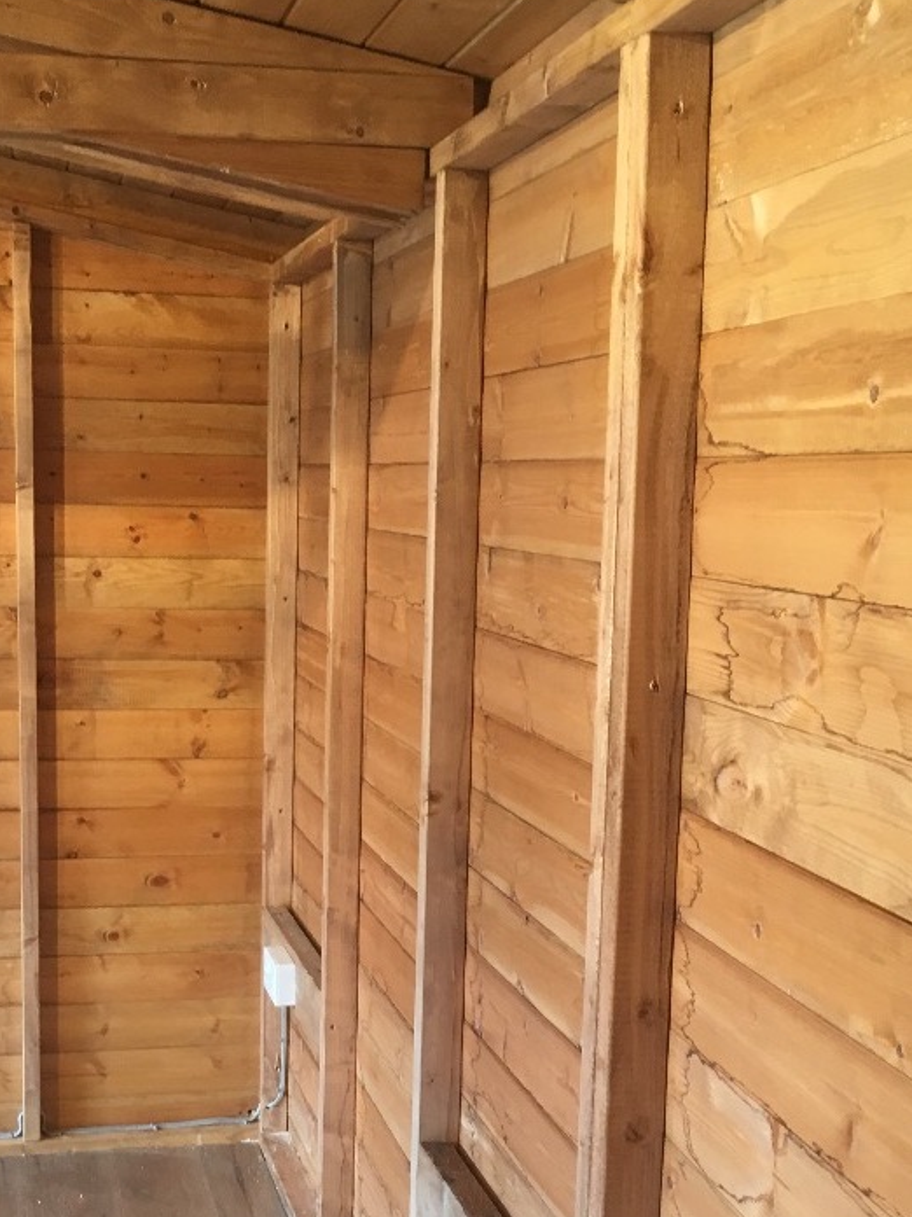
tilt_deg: -10.9
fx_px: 1756
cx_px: 376
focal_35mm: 50
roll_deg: -0.1
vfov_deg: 37.9
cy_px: 775
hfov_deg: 29.1
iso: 100
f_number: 2.2
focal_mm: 4.15
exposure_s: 1/33
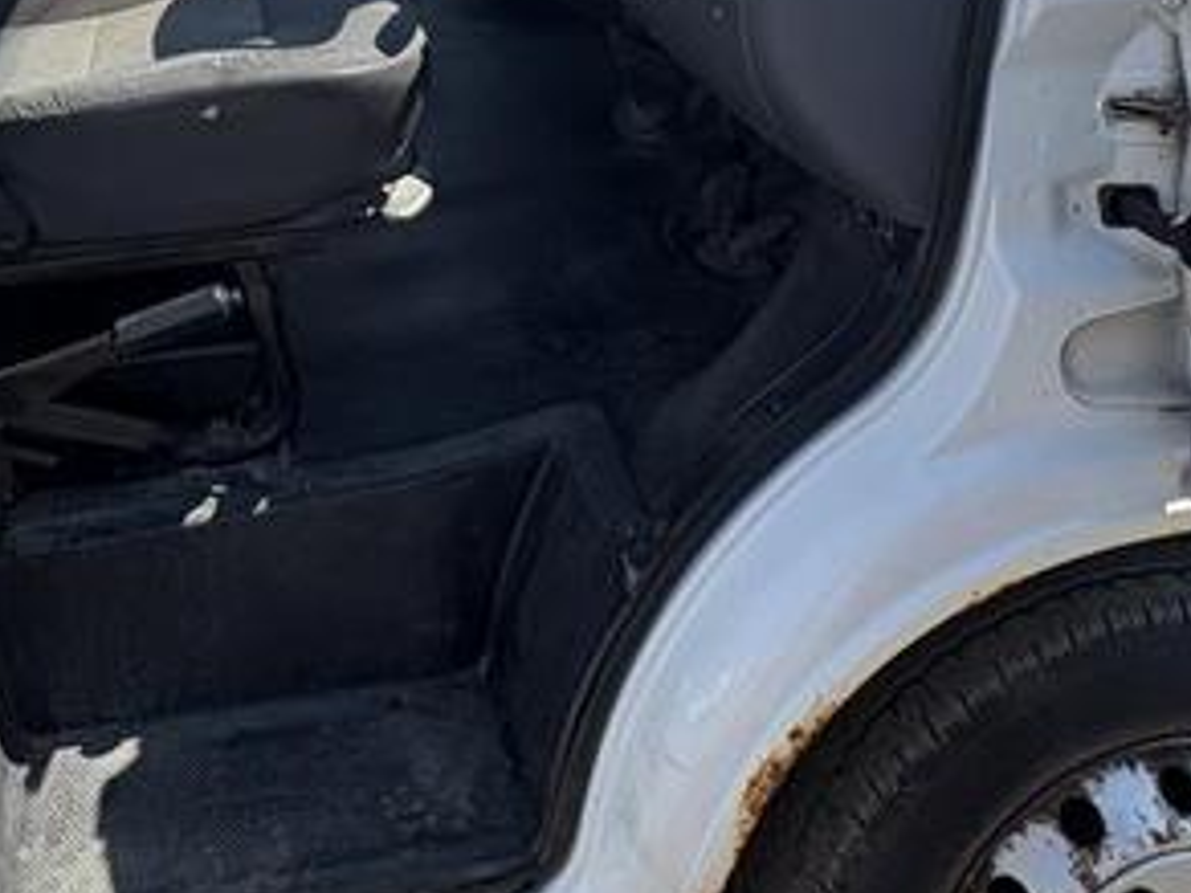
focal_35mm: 43
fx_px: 1479
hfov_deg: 43.1
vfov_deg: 28.9
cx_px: 375
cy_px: -192
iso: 64
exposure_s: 1/734
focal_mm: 2.22
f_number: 2.2
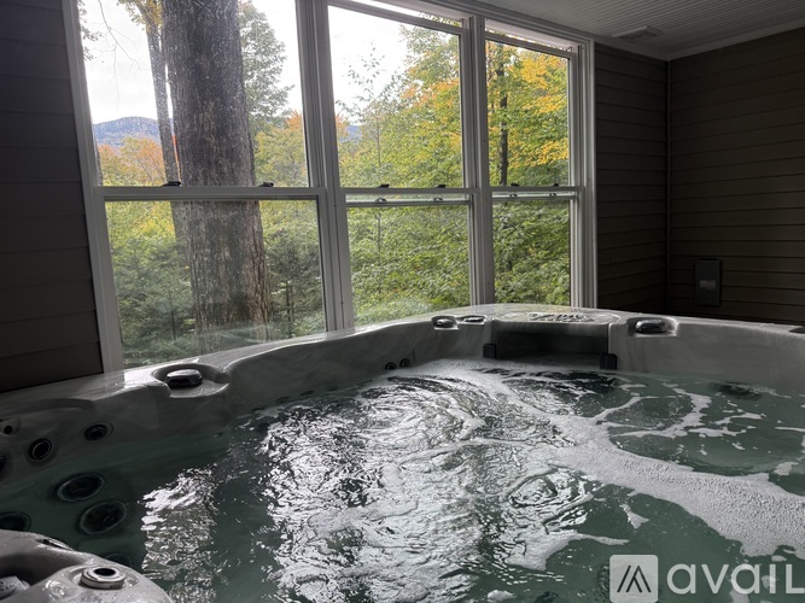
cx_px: 402
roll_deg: +2.9
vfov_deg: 56.8
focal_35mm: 24
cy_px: 302
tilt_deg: -6.5
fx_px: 558
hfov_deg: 71.6
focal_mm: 6.76
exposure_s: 1/287
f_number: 1.78
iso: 64
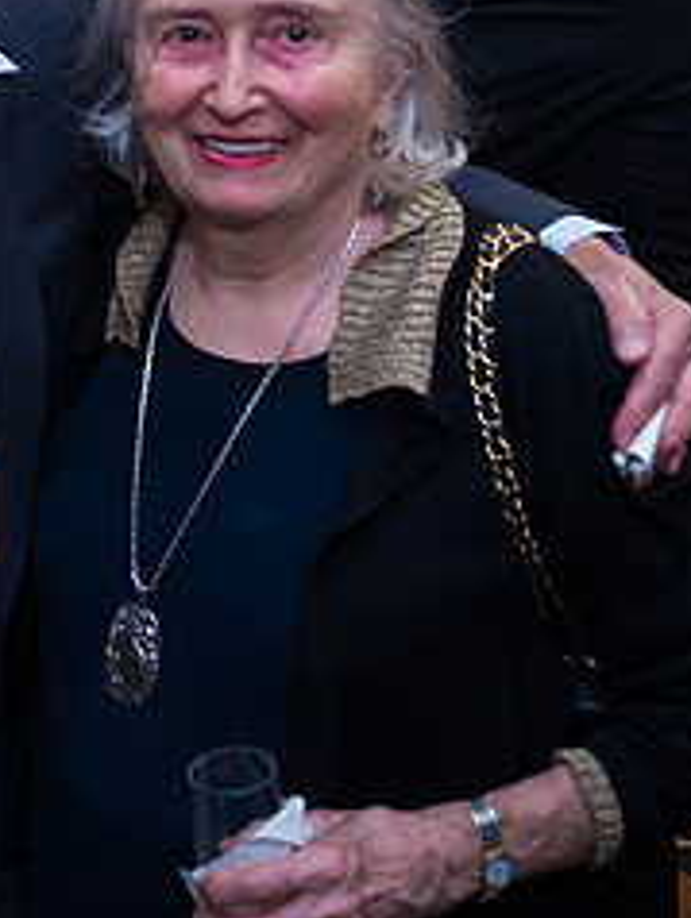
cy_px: 197
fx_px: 1514
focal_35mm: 57
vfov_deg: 32.9
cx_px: -77
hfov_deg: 24.0
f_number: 3.2
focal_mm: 24
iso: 1600
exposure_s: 1/200
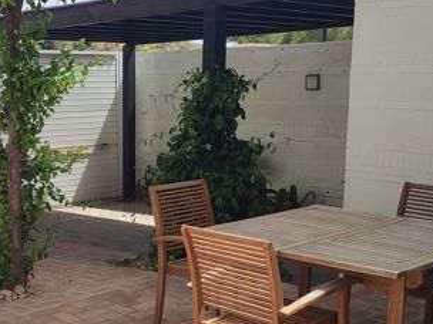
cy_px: 234
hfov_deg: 33.0
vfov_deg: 25.0
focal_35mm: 58
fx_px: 726
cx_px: 147
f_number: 1.9
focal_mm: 6.04
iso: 50
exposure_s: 1/491
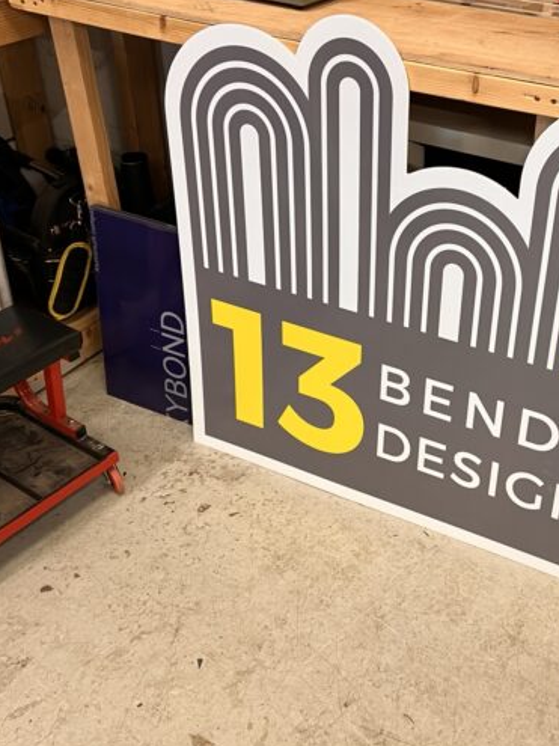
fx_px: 905
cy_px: 380
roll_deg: -2.1
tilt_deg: -35.1
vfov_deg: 44.8
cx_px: 422
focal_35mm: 42
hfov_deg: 33.6
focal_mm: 5.7
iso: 80
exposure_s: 1/50
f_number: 1.5
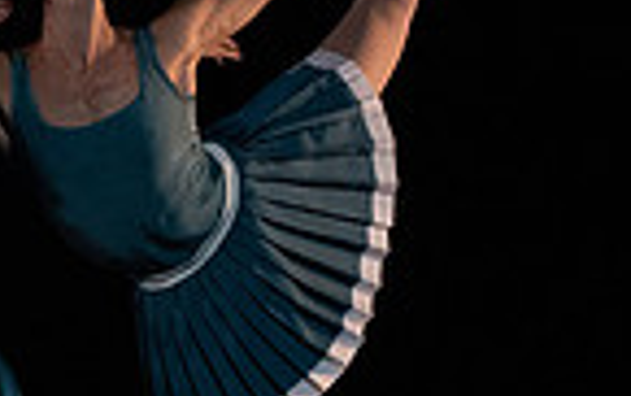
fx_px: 25687
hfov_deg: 1.4
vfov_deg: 0.9
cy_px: 181
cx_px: 4
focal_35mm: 1492
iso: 8000
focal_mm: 367
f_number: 5.6
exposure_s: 1/320
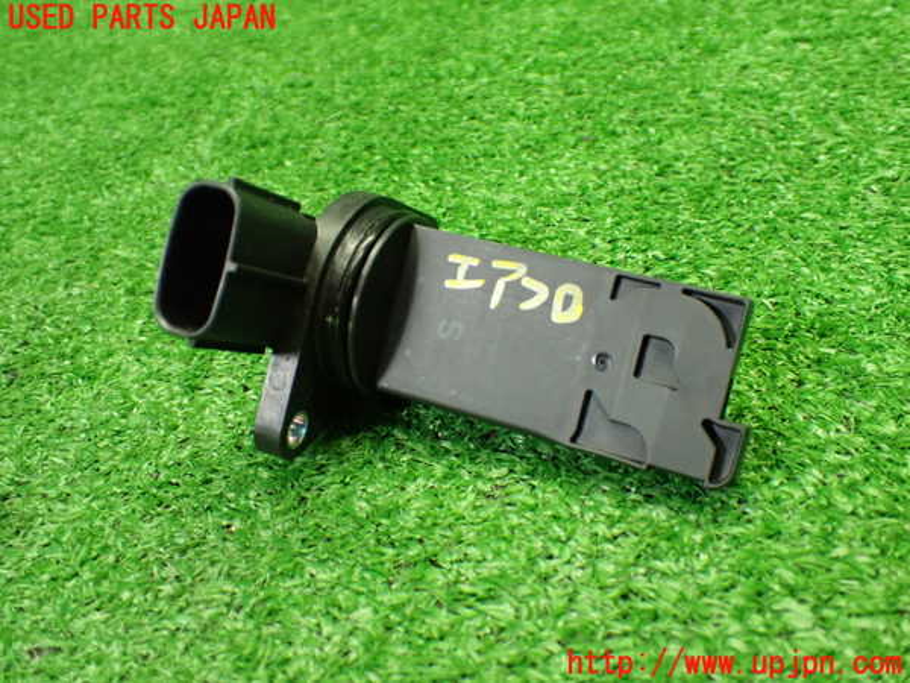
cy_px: 342
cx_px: 455
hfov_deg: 51.4
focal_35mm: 36
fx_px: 946
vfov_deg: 39.7
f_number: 2.5
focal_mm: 6.37
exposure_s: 1/100
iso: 800
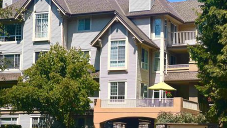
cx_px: 122
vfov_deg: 13.1
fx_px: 554
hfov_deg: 23.2
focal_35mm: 92
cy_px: 79
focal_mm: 9
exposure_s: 1/742
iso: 32
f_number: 2.8
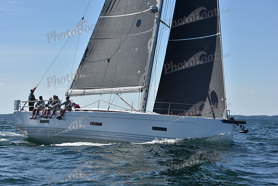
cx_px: 139
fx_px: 734
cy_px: 93
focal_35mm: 95
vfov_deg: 14.4
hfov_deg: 21.5
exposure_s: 1/1600
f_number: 8
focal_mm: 95
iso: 250
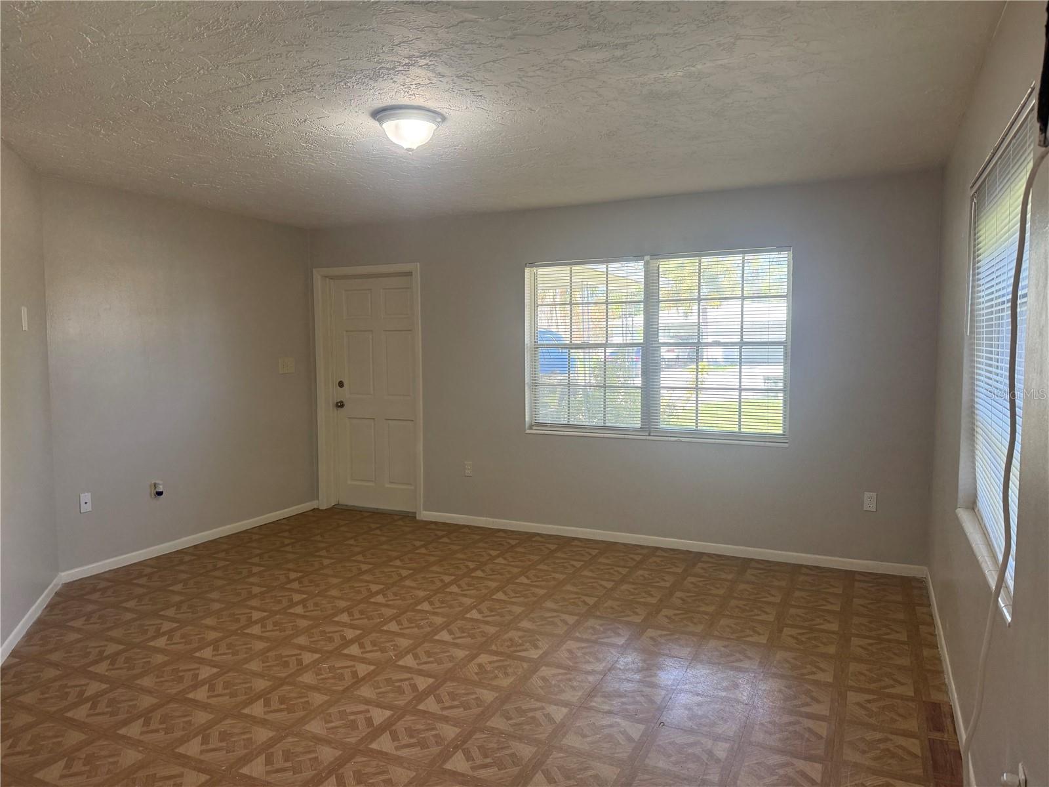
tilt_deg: -1.5
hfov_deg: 71.6
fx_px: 727
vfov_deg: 56.8
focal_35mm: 24
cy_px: 394
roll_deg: +2.3
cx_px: 524
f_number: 1.78
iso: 160
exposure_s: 1/120
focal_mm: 6.76
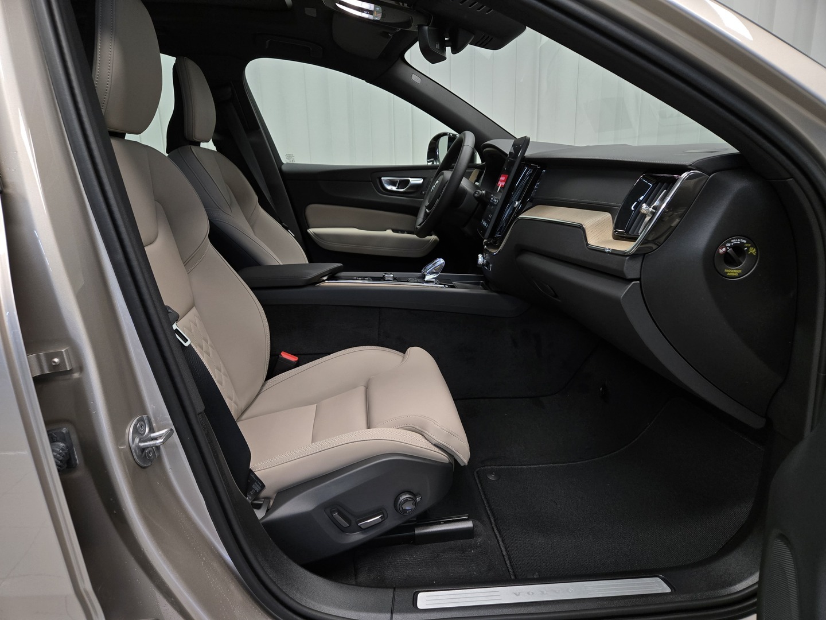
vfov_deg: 58.9
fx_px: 549
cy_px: 310
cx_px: 413
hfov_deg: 73.9
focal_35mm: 23
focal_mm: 5.4
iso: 160
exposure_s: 1/90.1
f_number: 1.8
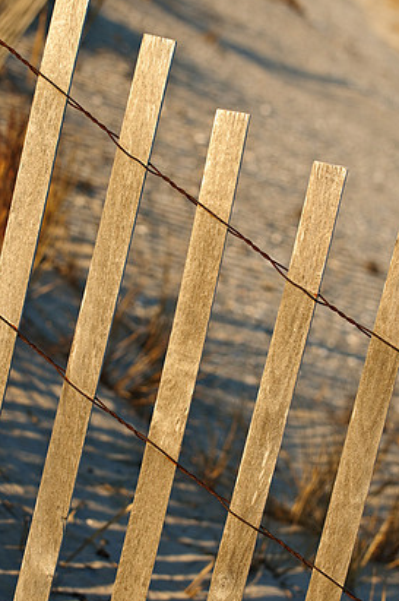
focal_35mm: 115
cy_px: 284
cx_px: 204
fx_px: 1917
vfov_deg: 17.8
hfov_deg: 11.9
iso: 200
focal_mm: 70
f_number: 5.6
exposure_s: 1/640
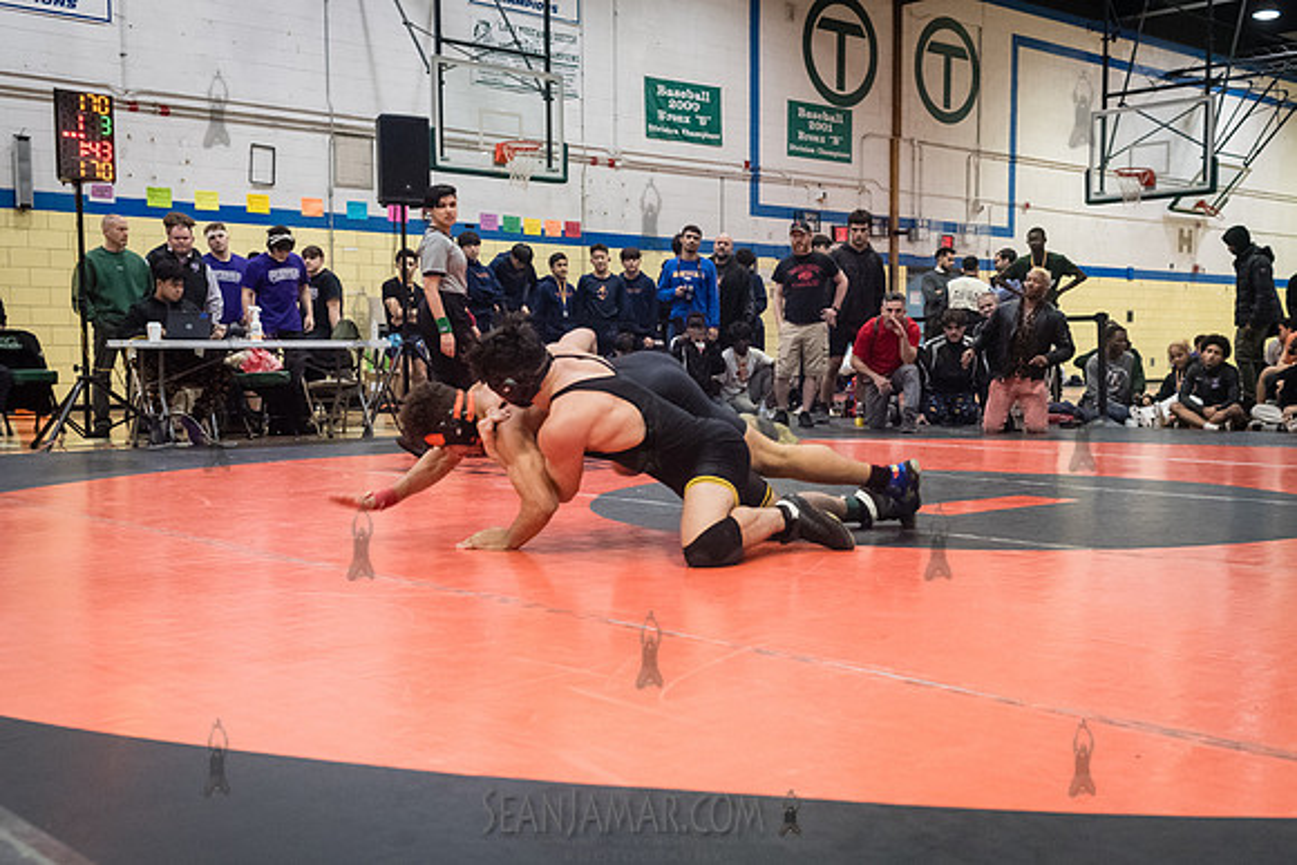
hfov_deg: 47.6
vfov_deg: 32.8
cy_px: 480
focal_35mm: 41
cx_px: 715
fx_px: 1468
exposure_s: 1/320
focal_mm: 35
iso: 8000
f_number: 4
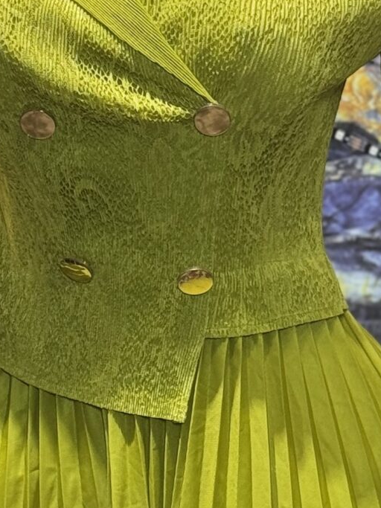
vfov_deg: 10.9
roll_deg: -3.7
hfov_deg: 8.2
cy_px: 530
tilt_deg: -12.7
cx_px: 171
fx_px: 2642
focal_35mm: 180
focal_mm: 6.76
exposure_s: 1/100
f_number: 1.78
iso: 64
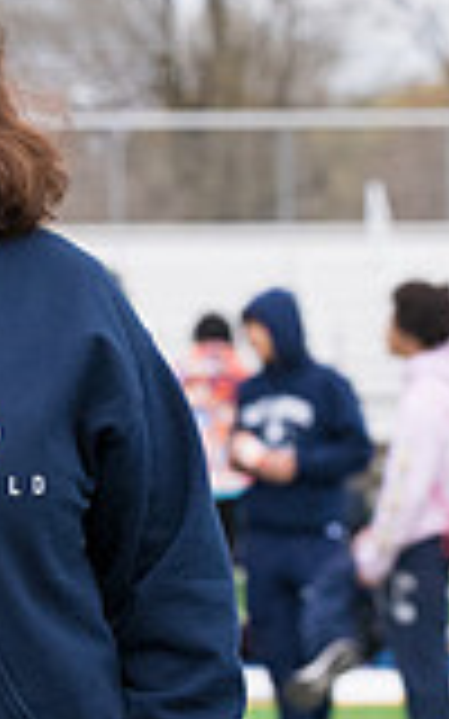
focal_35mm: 451
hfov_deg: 2.9
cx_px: -621
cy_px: 407
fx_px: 8830
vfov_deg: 4.7
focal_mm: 105
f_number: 5
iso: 1600
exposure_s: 1/2000
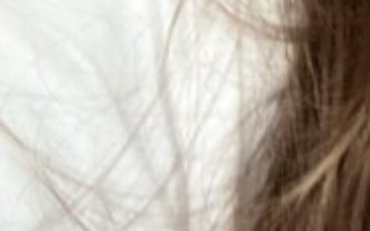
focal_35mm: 189
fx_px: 1906
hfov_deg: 10.3
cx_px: 718
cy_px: -406
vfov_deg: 6.5
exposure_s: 1/60
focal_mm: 2.87
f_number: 2.2
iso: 80
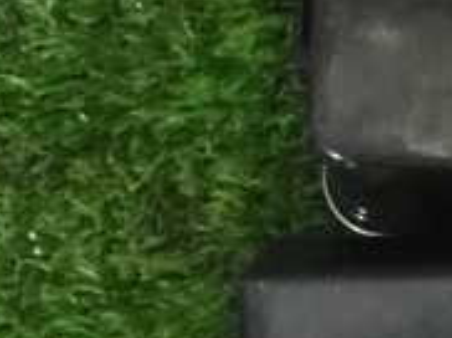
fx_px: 3534
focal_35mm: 271
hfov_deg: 7.2
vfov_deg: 5.5
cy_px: 176
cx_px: 631
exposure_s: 1/250
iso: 6400
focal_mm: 14.62
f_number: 4.3
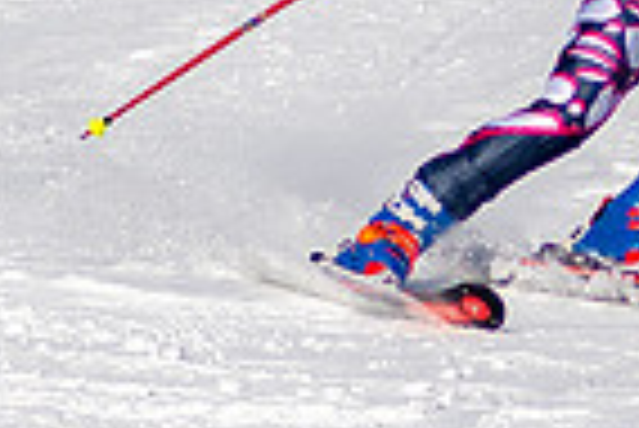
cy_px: -74
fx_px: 55365
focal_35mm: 3116
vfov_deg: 0.4
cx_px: 376
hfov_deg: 0.7
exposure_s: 1/5000
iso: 100
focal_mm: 300
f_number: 2.8
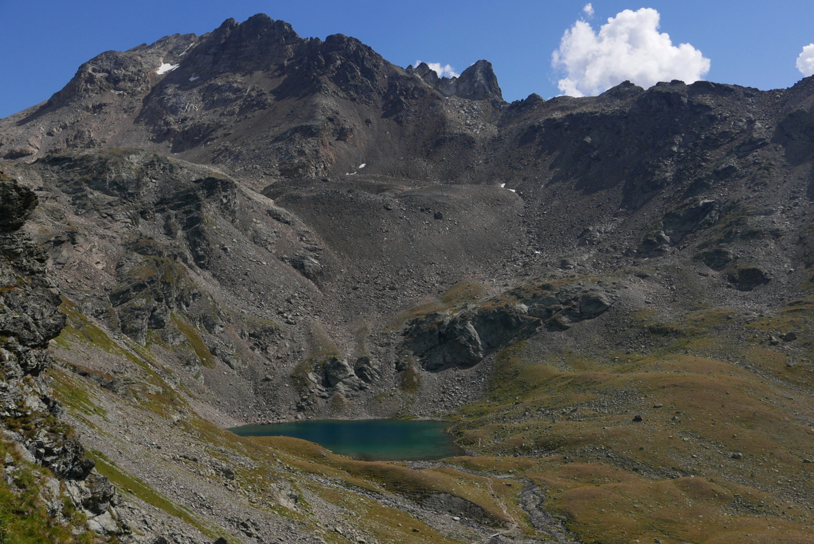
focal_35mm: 47
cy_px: 272
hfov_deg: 41.9
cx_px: 407
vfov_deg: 28.7
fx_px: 1063
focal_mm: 21.3
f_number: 5.6
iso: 200
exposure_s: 1/1600
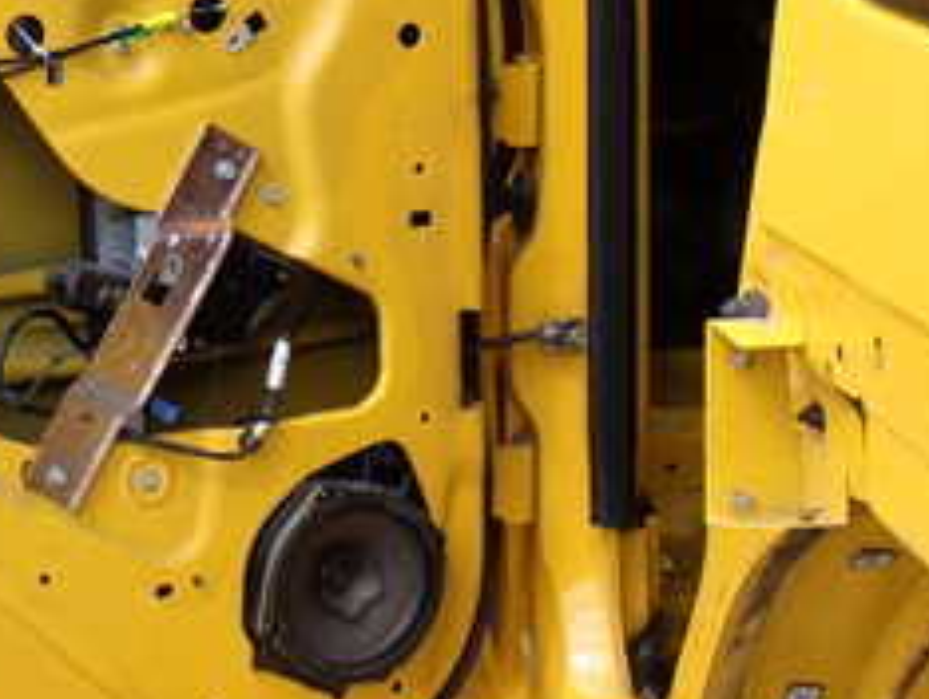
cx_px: -12
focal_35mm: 105
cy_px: 24
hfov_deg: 18.2
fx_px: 2821
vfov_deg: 13.9
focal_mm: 7.31
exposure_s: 1/320
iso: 100
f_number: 4
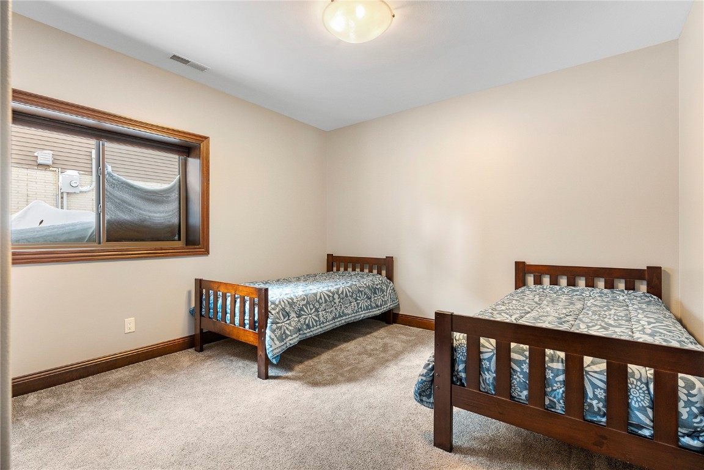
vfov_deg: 73.7
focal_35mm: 16
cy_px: 235
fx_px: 313
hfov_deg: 96.7
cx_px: 352
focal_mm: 16
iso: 800
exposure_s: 1/10
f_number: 8
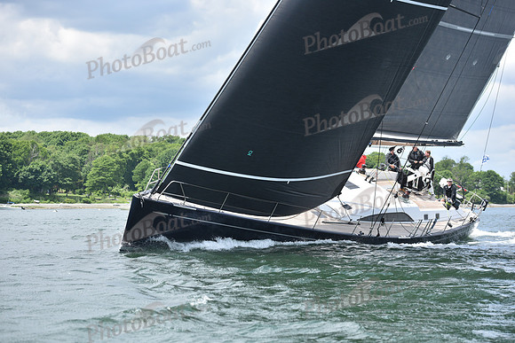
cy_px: 172
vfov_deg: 14.4
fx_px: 1359
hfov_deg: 21.5
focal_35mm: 95
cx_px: 258
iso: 250
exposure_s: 1/1600
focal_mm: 95
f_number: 4
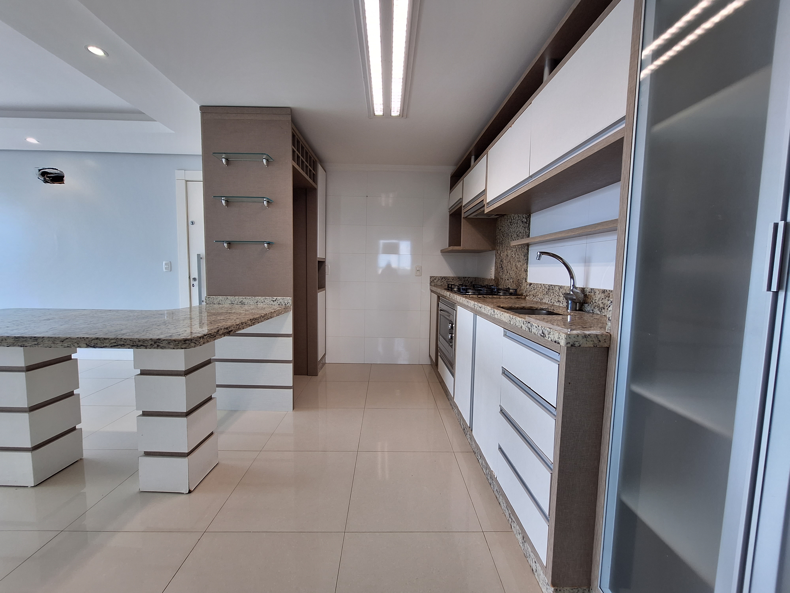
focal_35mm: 13
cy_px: 296
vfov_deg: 89.9
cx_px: 395
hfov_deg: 106.2
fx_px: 297
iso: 64
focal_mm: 1.74
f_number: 2.2
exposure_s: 1/60
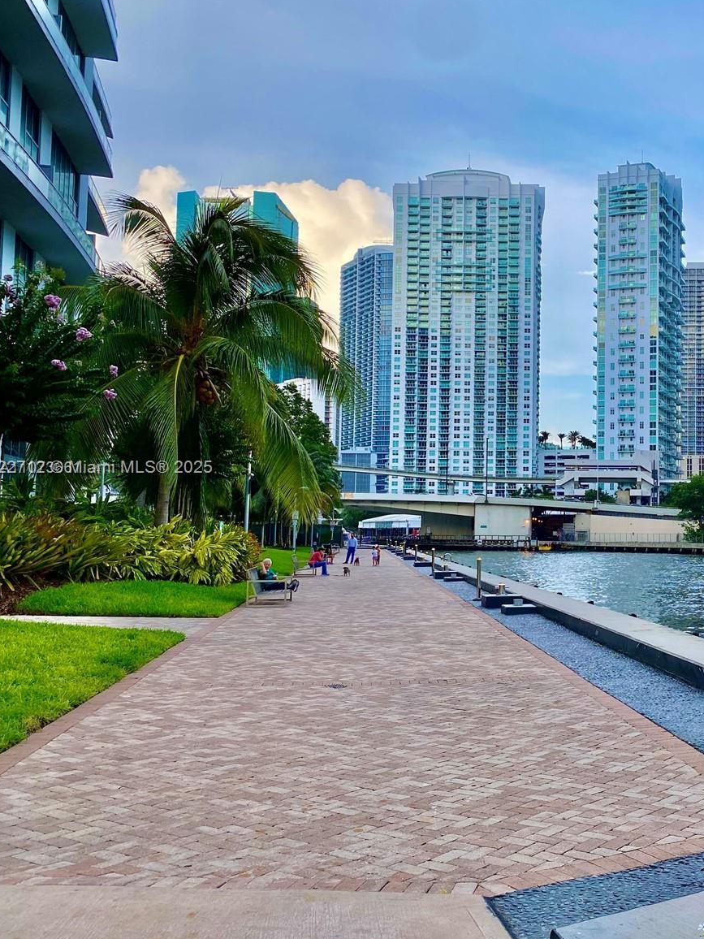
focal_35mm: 36
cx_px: 603
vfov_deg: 51.4
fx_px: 976
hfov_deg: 37.6
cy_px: 469
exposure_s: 1/562
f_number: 1.8
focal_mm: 4.25
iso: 32
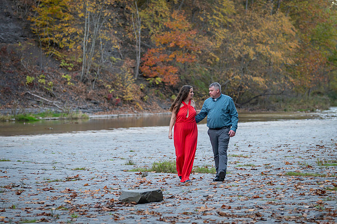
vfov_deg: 11.9
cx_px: 185
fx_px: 1079
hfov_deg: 17.8
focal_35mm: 115
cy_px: 101
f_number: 2.8
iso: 640
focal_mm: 92
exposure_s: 1/500
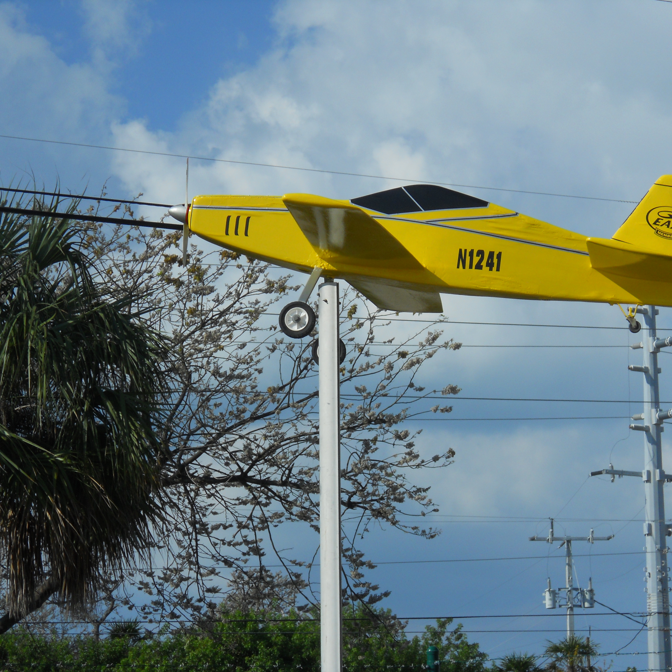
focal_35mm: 118
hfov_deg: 14.8
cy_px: 336
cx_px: 407
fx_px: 2592
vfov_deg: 14.8
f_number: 5.4
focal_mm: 17.9
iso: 80
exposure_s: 1/800
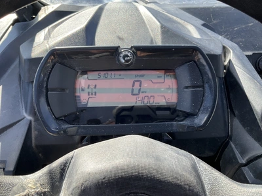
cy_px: 98
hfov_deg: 61.7
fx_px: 219
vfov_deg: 48.2
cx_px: 131
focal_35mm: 29
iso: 25
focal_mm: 3
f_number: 1.8
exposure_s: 1/400
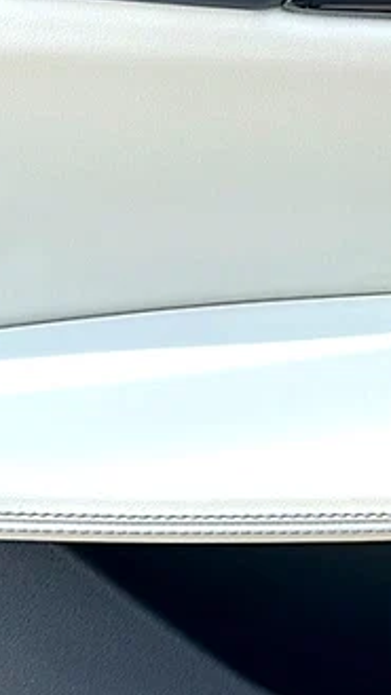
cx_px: 588
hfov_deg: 18.4
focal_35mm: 58
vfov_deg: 35.6
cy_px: 227
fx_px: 1069
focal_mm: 6.86
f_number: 1.78
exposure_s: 1/1567
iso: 80
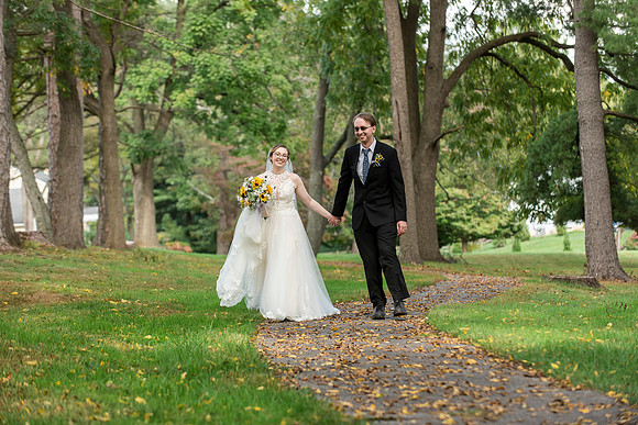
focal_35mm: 116
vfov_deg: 11.8
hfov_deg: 17.6
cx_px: 319
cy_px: 212
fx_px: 2056
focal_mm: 116
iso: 400
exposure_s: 1/500
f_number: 4
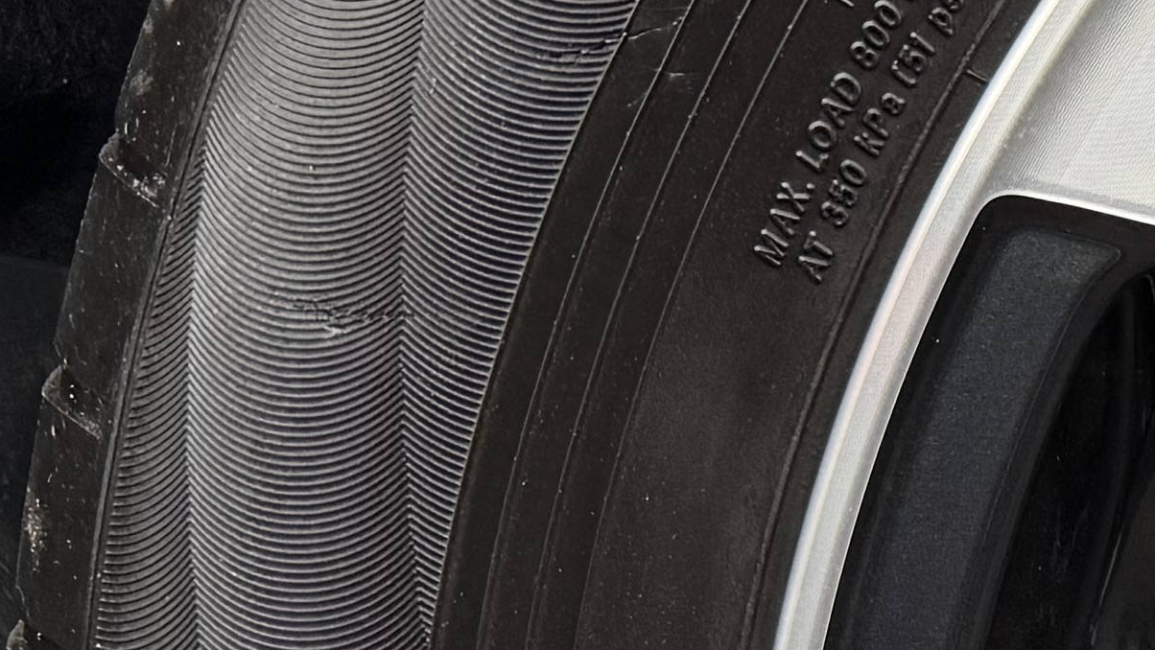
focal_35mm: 124
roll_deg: -1.1
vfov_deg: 9.5
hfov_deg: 14.1
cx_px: 2428
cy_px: 983
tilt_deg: -13.0
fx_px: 3799
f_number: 1.78
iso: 100
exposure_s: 1/146
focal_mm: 6.76
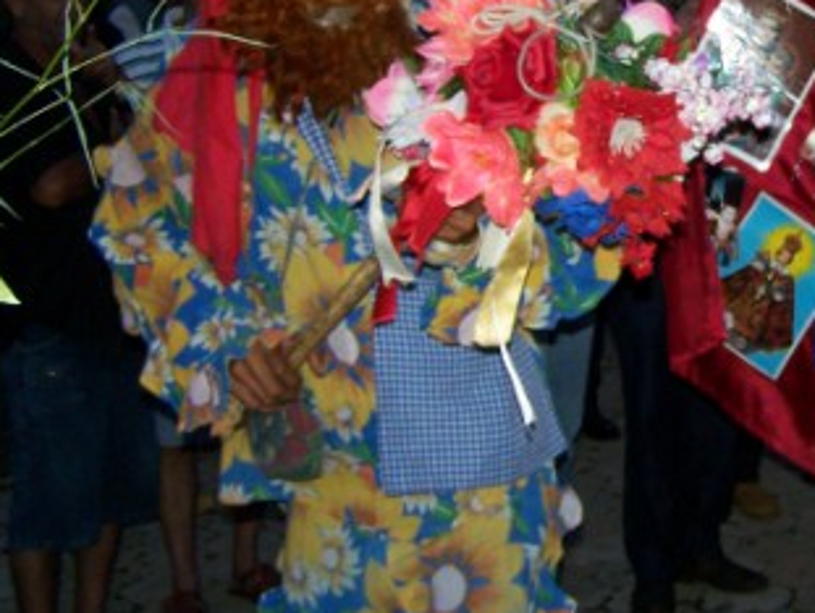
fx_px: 1839
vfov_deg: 18.8
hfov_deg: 23.8
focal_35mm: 78
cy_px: 160
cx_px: 829
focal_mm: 6.3
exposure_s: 1/60
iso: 160
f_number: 2.8
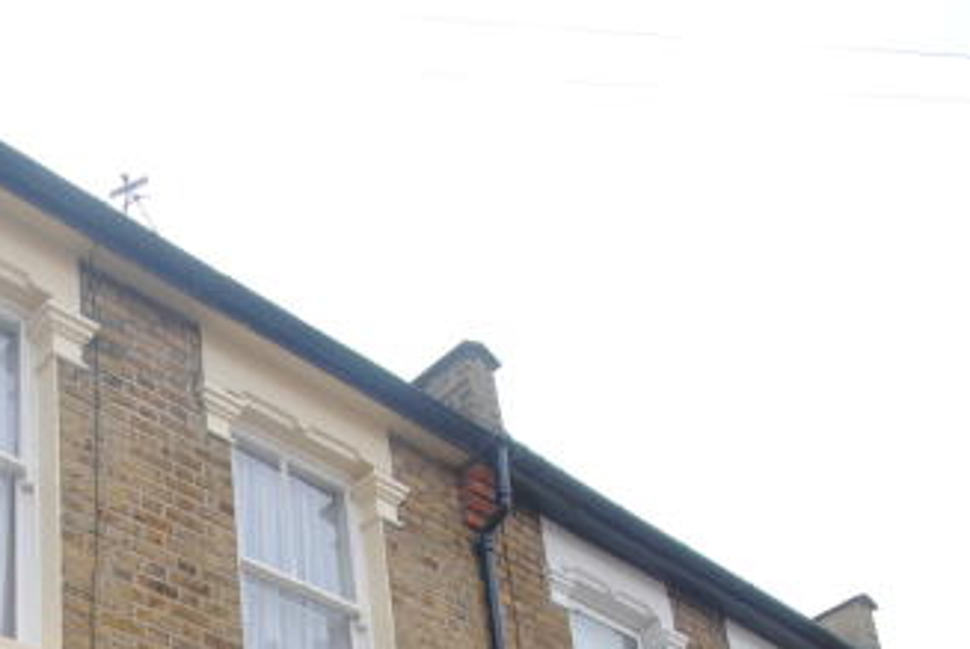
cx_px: 184
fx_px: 1268
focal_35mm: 47
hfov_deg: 40.0
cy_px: 837
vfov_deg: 25.0
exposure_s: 1/200
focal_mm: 10
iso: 100
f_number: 7.1
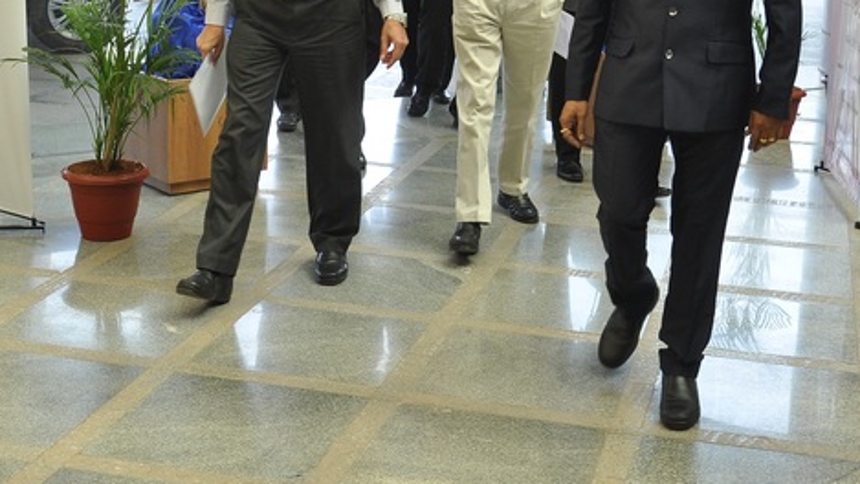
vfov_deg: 17.7
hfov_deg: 31.5
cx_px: 455
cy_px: 34
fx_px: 1526
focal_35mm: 67
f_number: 5.6
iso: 500
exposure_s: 1/125
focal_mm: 25
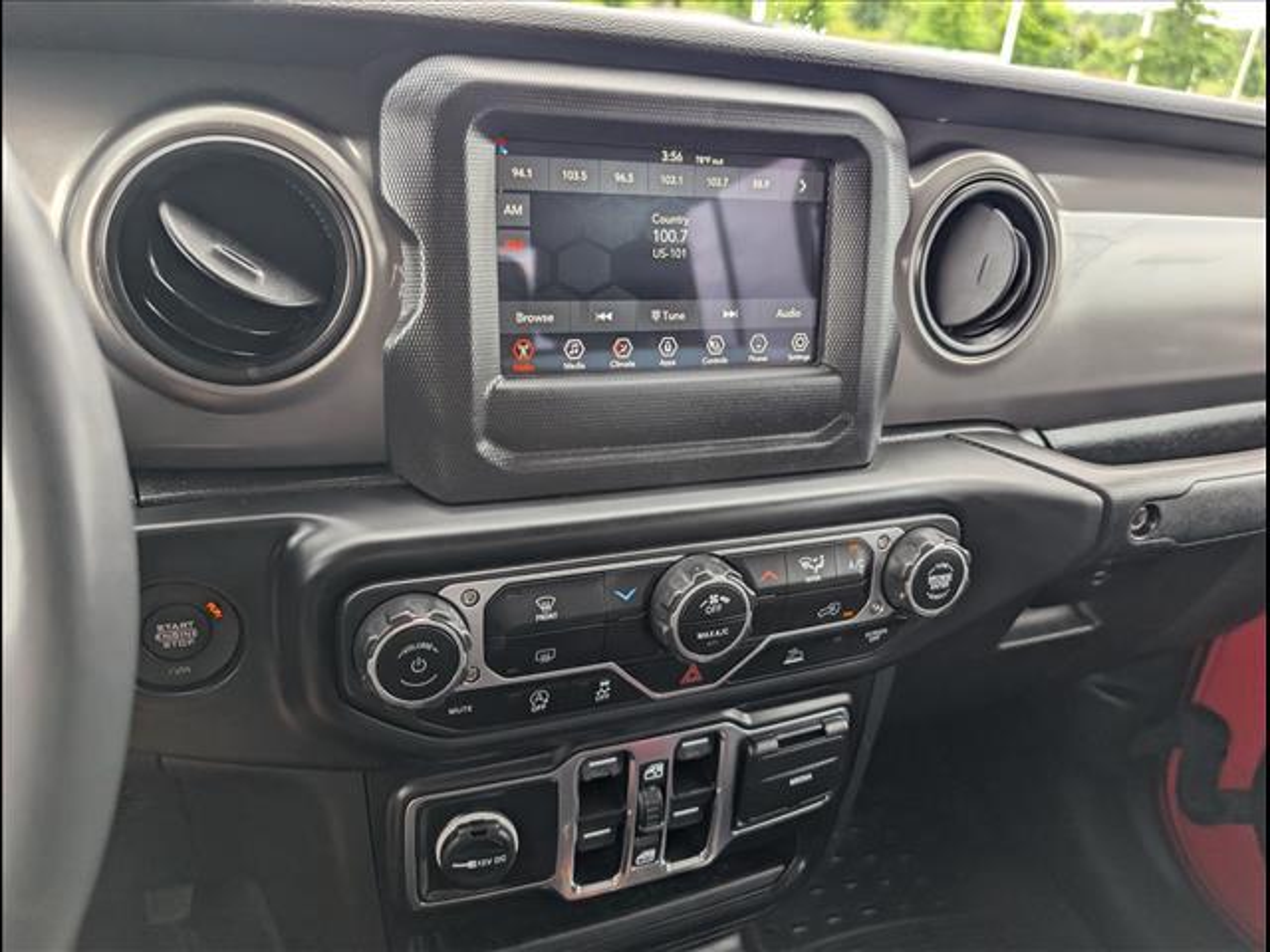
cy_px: 476
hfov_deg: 71.6
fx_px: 881
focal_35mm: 24
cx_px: 635
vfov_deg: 56.8
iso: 561
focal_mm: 6.9
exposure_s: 1/909
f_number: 1.68
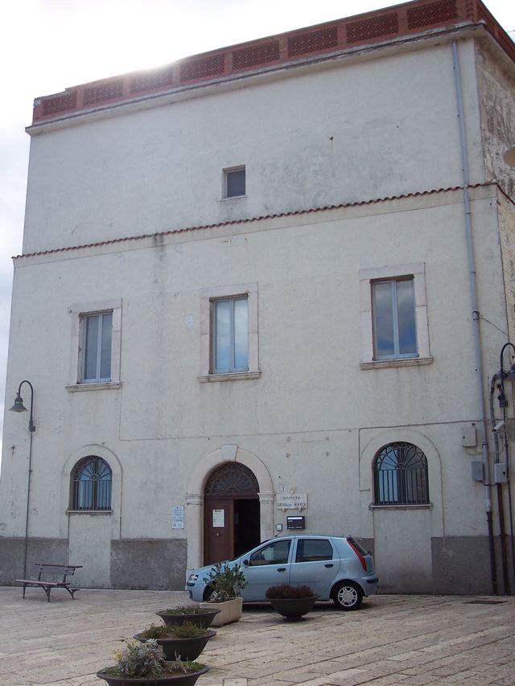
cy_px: 343
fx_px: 773
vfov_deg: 47.9
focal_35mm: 39
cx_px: 258
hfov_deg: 36.8
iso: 100
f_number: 3.4
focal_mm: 8
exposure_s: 1/750
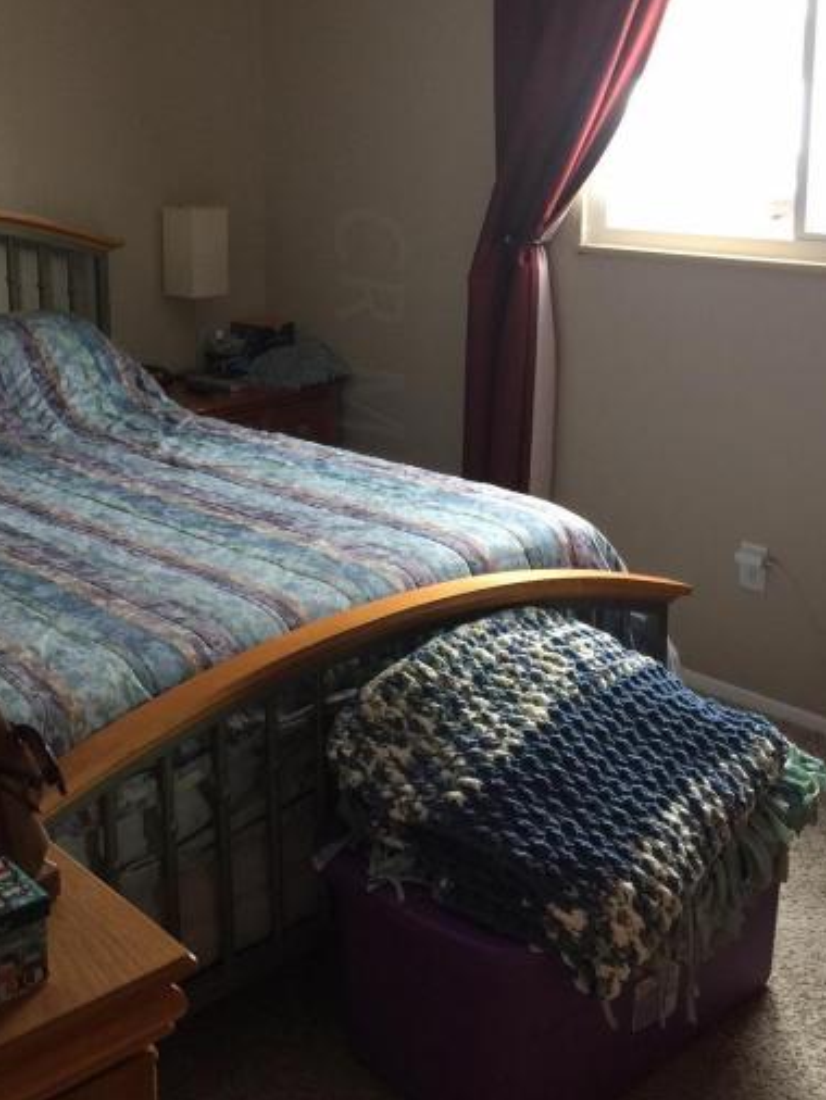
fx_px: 1399
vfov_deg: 42.4
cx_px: 370
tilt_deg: -9.9
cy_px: 374
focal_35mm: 44
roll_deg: +0.1
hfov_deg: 32.9
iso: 80
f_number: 2.2
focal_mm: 4.15
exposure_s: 1/15
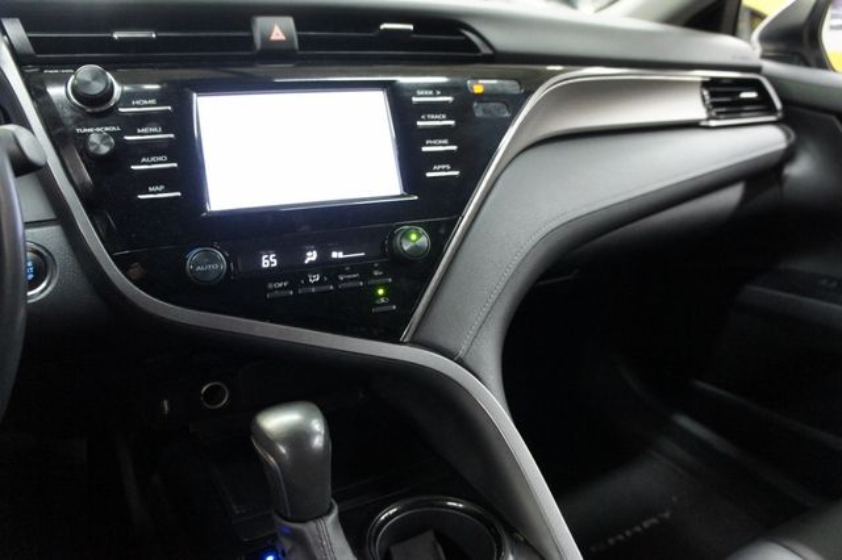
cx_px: 421
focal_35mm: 27
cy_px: 280
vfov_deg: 47.9
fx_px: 631
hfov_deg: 67.4
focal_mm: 18
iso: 1600
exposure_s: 1/30
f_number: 3.5
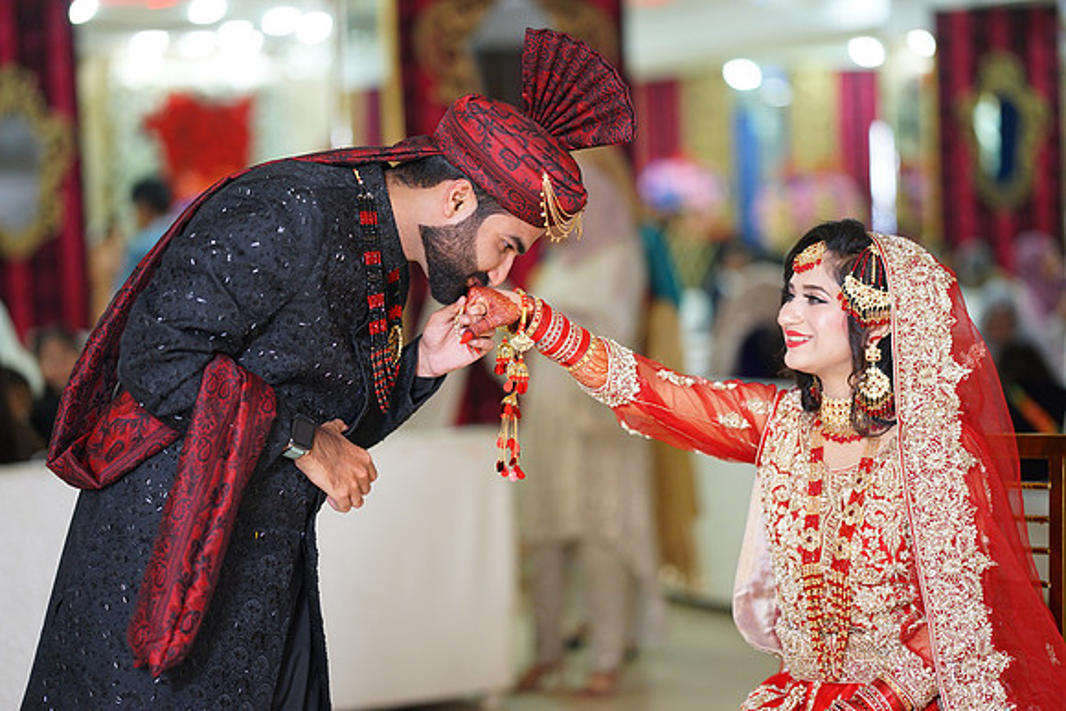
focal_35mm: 85
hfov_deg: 23.9
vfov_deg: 16.1
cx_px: 533
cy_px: 356
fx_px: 2517
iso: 400
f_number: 1.4
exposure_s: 1/160
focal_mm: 85
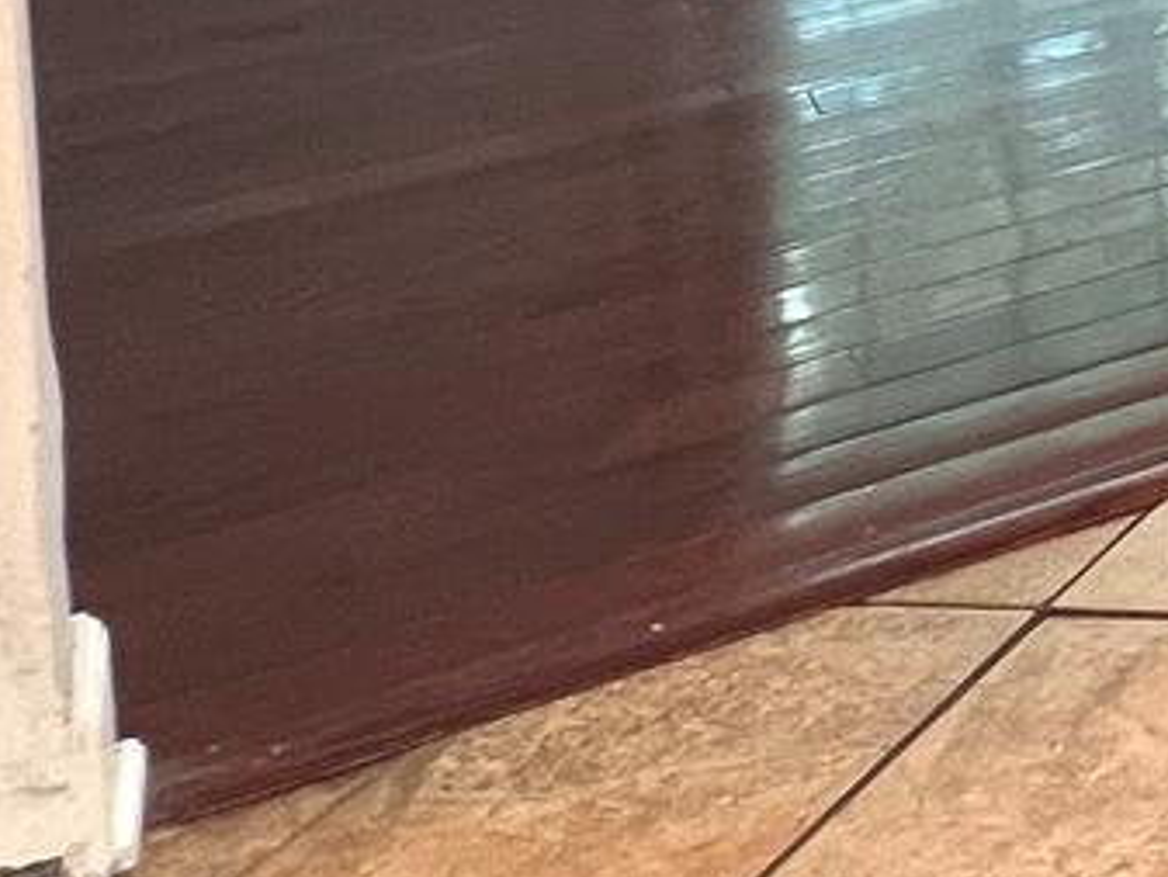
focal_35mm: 79
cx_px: 2596
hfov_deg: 16.1
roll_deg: +0.9
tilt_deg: -2.6
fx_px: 2667
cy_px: -932
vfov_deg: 14.9
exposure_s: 1/60
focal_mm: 1.57
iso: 250
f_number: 1.8
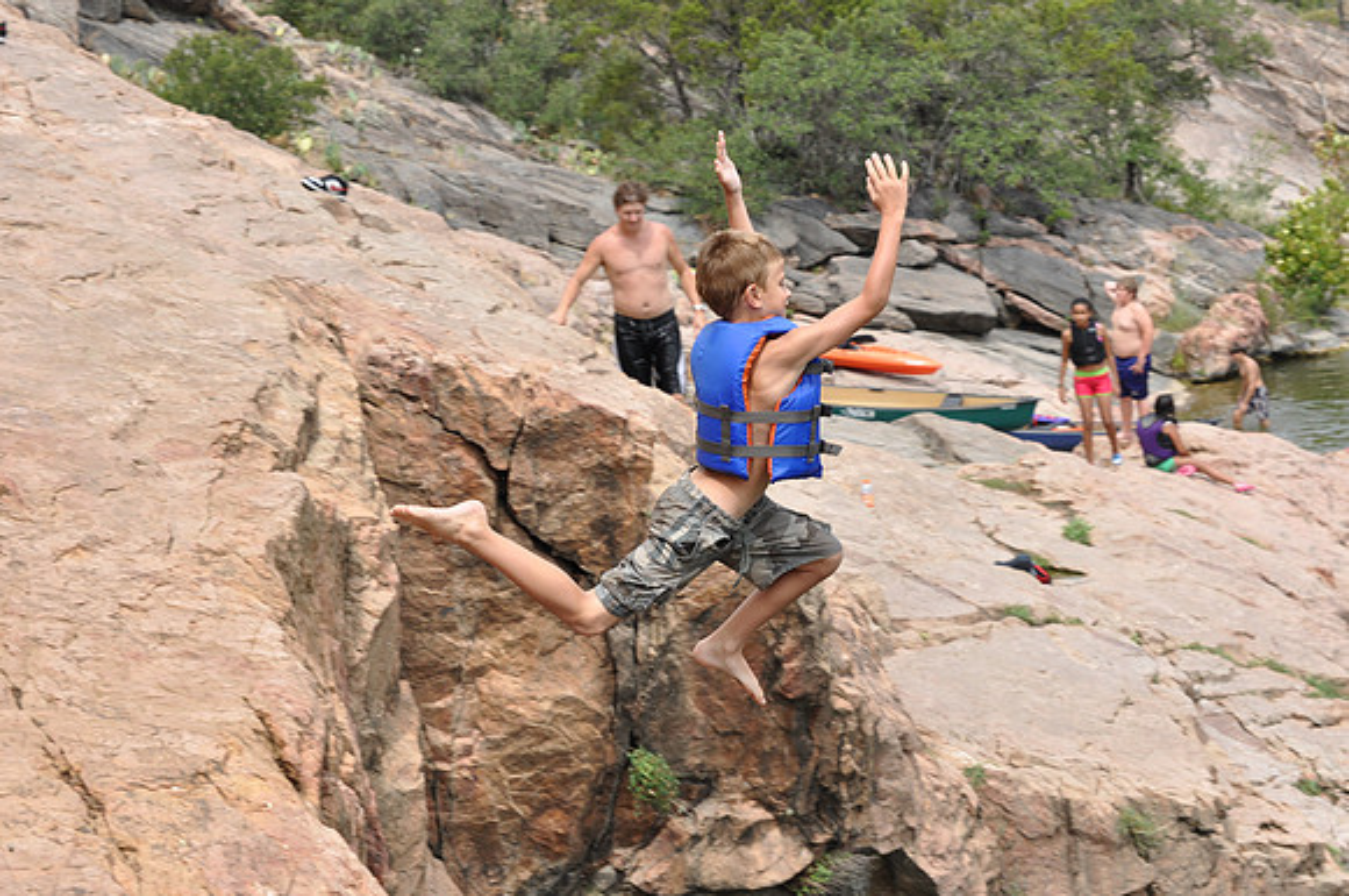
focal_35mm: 72
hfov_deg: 28.1
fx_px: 2694
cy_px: 448
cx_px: 674
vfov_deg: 18.9
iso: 200
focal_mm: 48
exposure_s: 1/400
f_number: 8
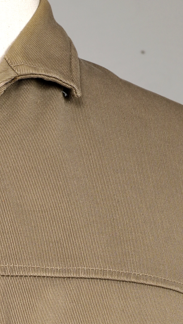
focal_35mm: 113
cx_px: -56
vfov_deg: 18.4
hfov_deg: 10.5
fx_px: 974
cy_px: 333
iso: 200
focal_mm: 32
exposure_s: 1/13
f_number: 9
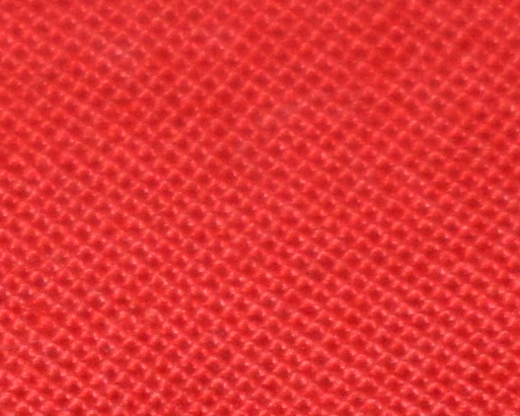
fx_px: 10448
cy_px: 625
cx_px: -910
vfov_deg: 2.3
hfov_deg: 2.8
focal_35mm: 679
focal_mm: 55
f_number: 5.6
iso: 1250
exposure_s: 1/200
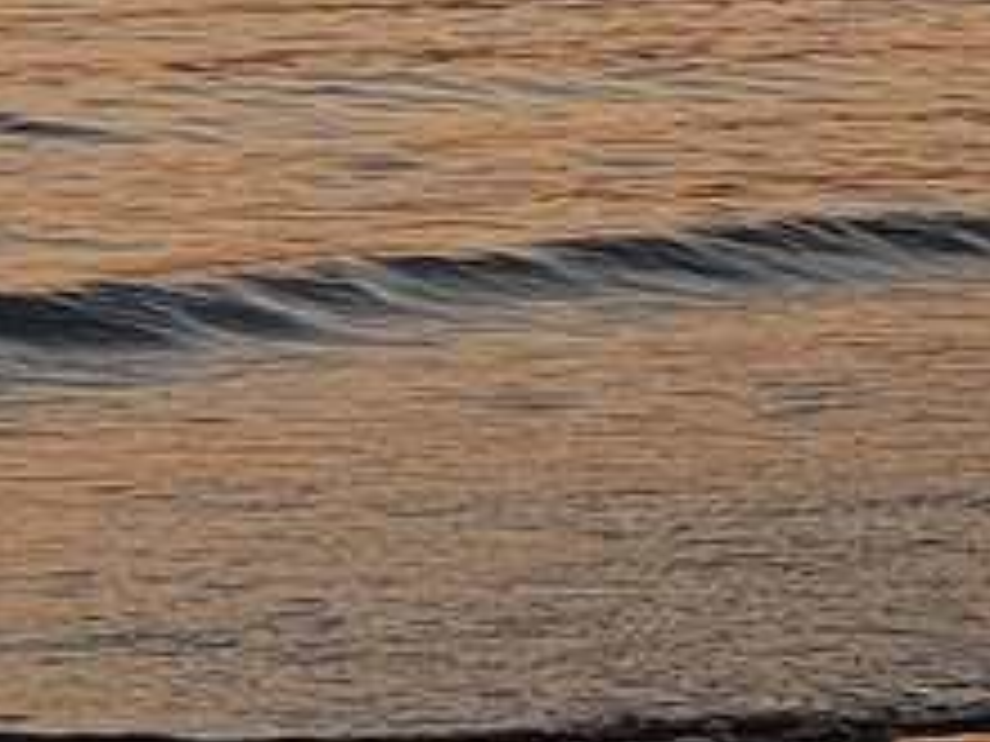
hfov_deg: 3.5
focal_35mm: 561
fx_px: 16044
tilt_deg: +0.3
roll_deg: +0.1
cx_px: 1971
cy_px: -585
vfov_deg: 2.6
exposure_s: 1/368
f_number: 2.8
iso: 32
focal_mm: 9
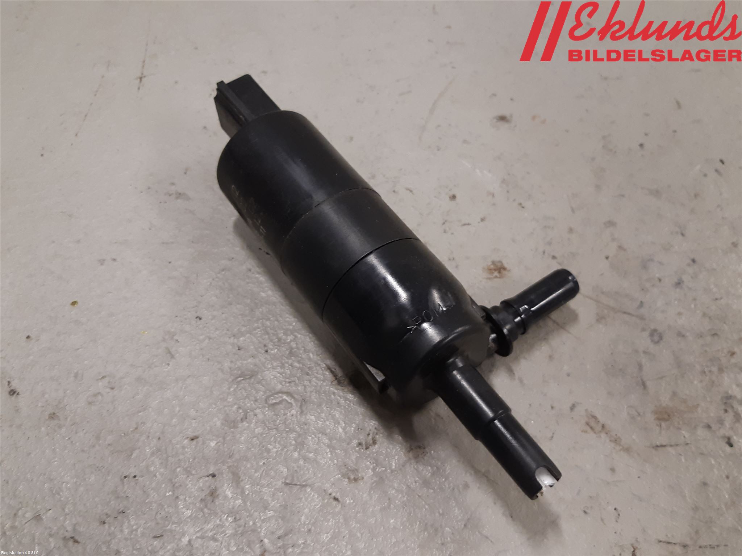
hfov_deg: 67.3
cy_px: 278
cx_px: 371
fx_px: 557
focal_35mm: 26
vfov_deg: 53.1
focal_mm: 3.93
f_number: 1.7
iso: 125
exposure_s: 1/50
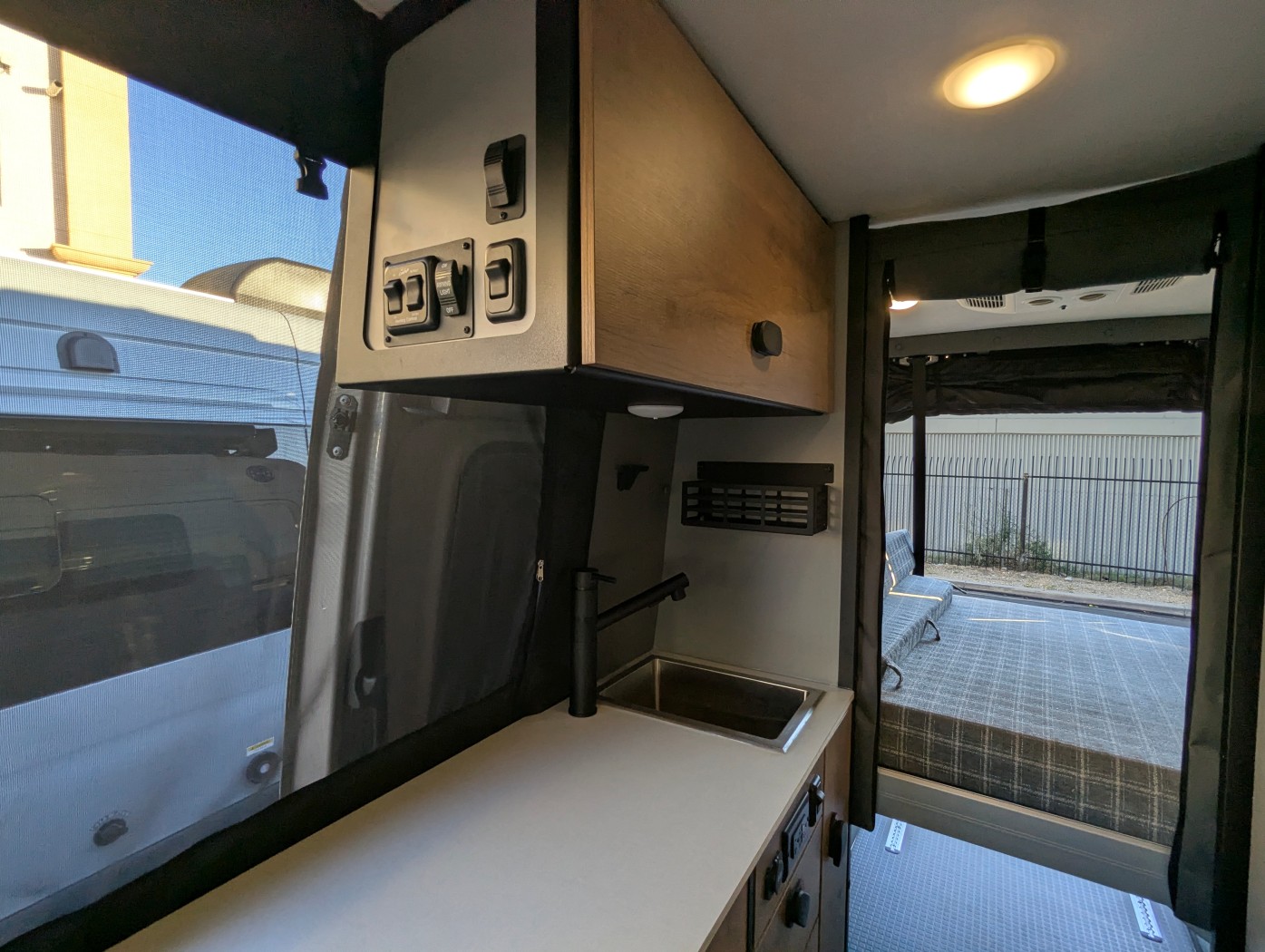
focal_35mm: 16
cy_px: 476
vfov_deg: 78.2
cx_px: 632
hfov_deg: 94.4
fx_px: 585
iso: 58
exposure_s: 1/189
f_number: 2.2
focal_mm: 2.35
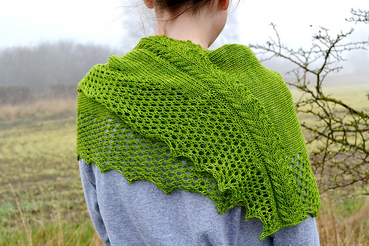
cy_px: 123
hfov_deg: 37.8
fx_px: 538
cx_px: 184
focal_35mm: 52
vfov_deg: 25.8
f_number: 8
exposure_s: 1/125
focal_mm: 35
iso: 320
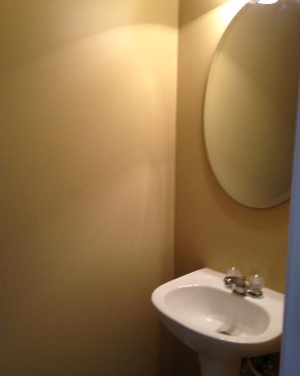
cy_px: 196
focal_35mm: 35
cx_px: 151
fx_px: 389
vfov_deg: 51.5
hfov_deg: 42.2
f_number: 2.4
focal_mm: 4.13
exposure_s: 1/20
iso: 80
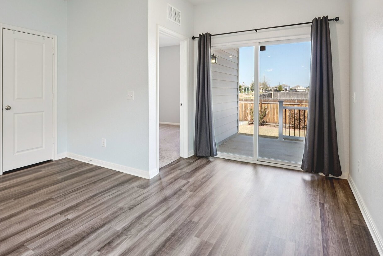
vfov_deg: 58.5
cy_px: 91
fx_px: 223
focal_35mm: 21
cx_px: 179
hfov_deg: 81.1
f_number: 8
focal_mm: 16
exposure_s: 1/30
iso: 200
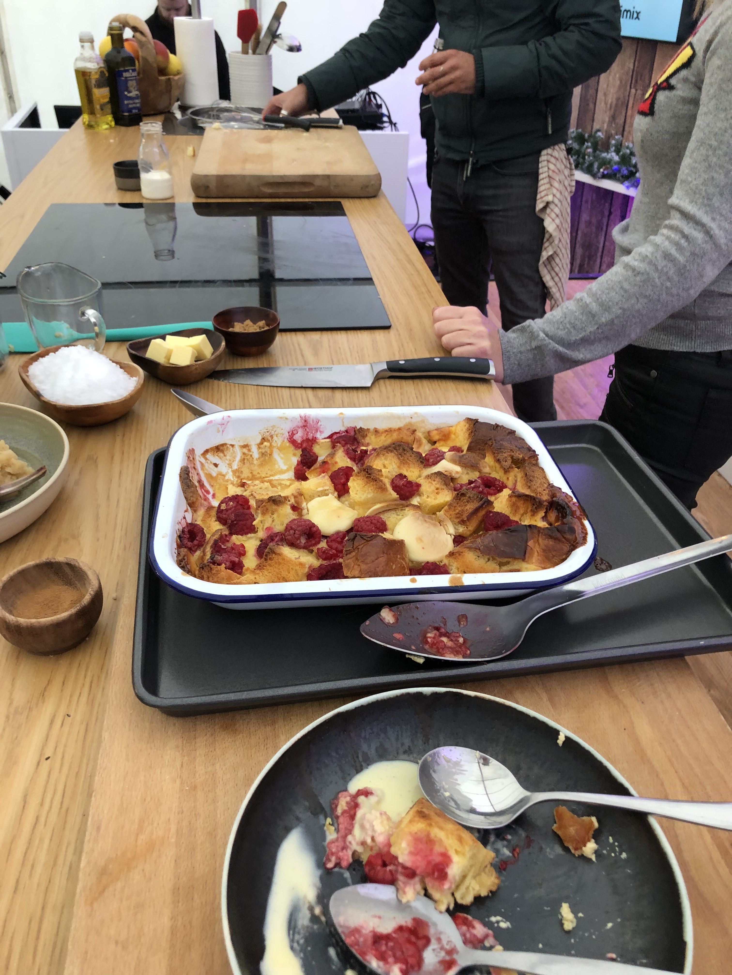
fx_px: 789
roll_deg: -2.0
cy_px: 488
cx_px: 366
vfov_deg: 63.4
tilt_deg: -31.9
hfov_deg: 49.7
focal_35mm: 28
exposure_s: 1/25
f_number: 1.8
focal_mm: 4
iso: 32
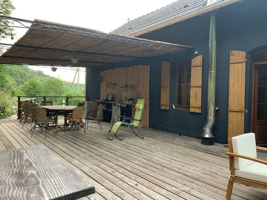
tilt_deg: -1.1
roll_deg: -1.6
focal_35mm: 26
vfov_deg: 53.1
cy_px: 100
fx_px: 201
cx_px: 134
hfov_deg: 67.3
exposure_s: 1/121
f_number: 1.8
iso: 80
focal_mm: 4.25
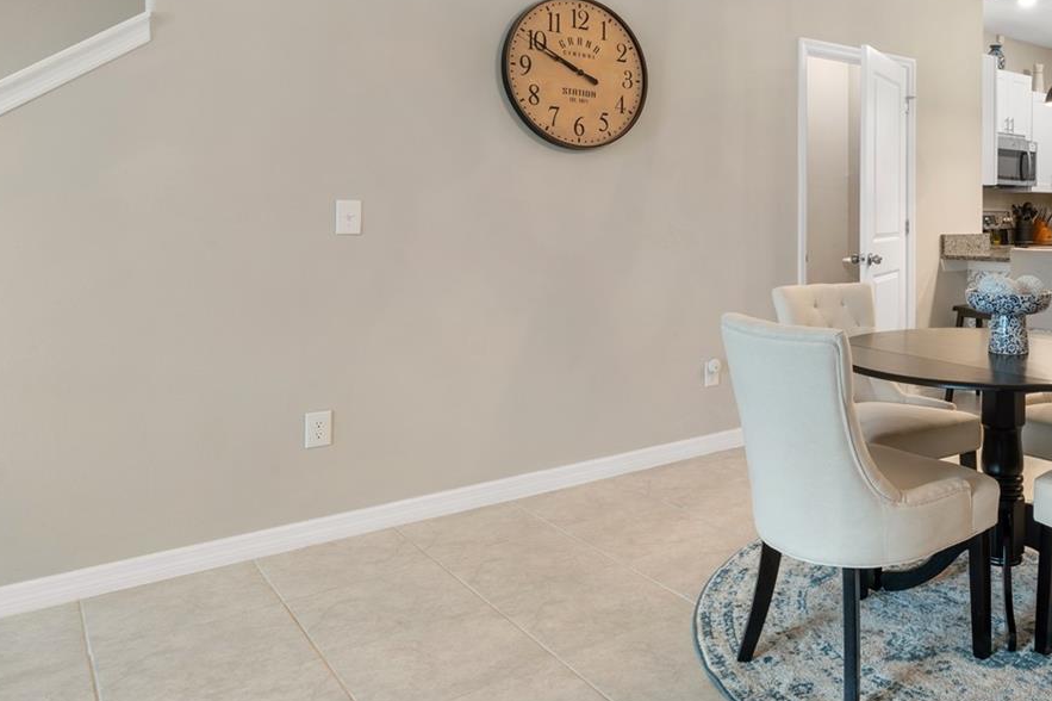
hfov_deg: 58.7
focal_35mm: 29
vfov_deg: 44.1
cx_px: 842
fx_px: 847
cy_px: 218
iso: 250
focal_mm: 16
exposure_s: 2
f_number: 9
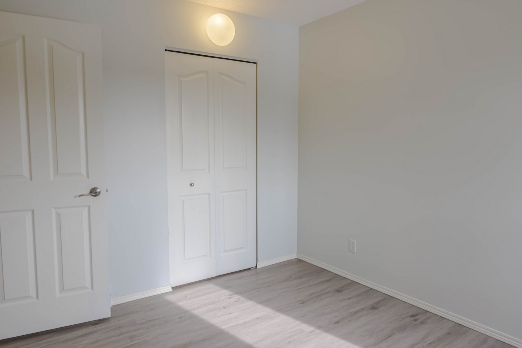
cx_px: 261
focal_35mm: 24
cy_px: 174
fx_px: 348
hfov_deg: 73.7
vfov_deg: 53.2
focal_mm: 24
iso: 250
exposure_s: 1/320
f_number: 9
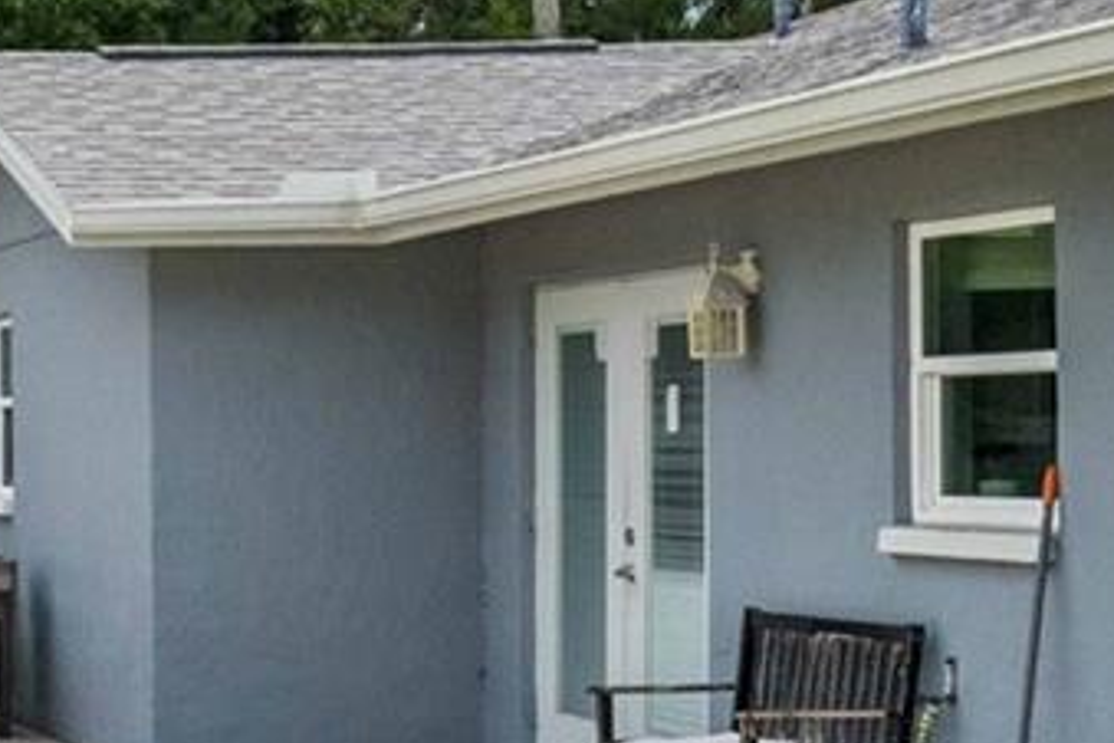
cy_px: 470
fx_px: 3063
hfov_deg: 17.4
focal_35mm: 99
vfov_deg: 13.8
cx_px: -785
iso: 800
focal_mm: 21
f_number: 8
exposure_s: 1/2500
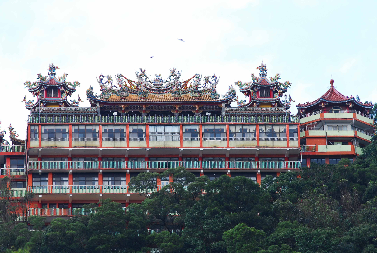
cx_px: 188
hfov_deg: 7.6
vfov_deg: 5.1
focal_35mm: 270
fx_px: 2831
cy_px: 126
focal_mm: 180
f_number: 8
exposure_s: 1/160
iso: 200
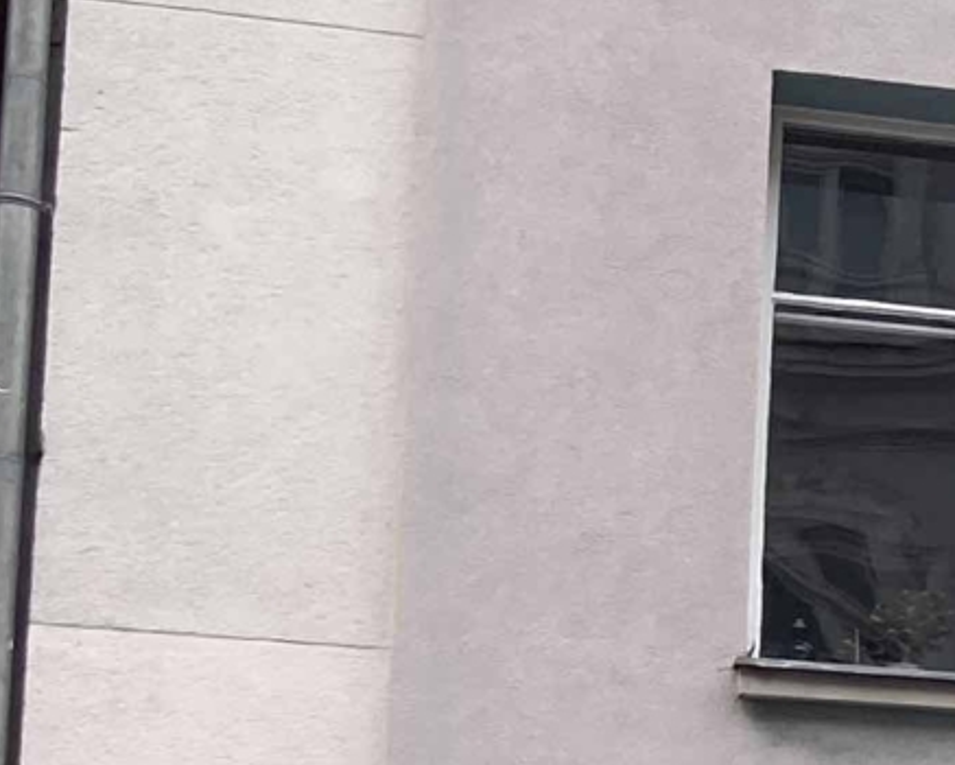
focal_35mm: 160
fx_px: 4524
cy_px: 1088
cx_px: 2636
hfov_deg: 9.8
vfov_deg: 9.4
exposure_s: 1/666
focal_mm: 3.99
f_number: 1.8
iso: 20
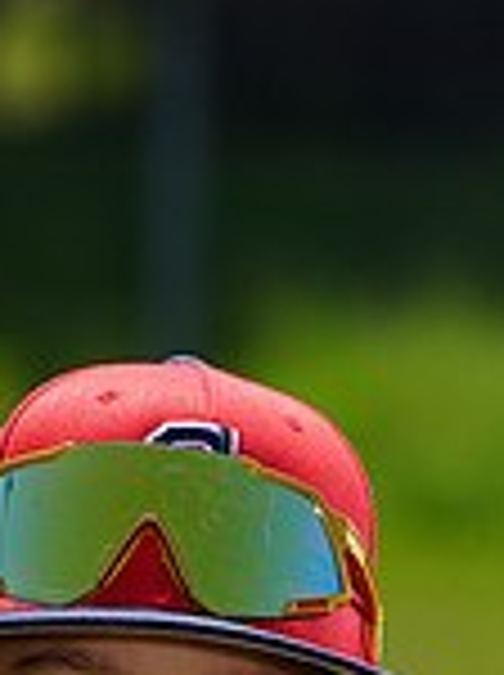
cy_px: 1152
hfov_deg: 1.8
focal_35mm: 841
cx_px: 34
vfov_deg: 2.4
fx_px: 16373
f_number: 8
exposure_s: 1/250
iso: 100
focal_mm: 226
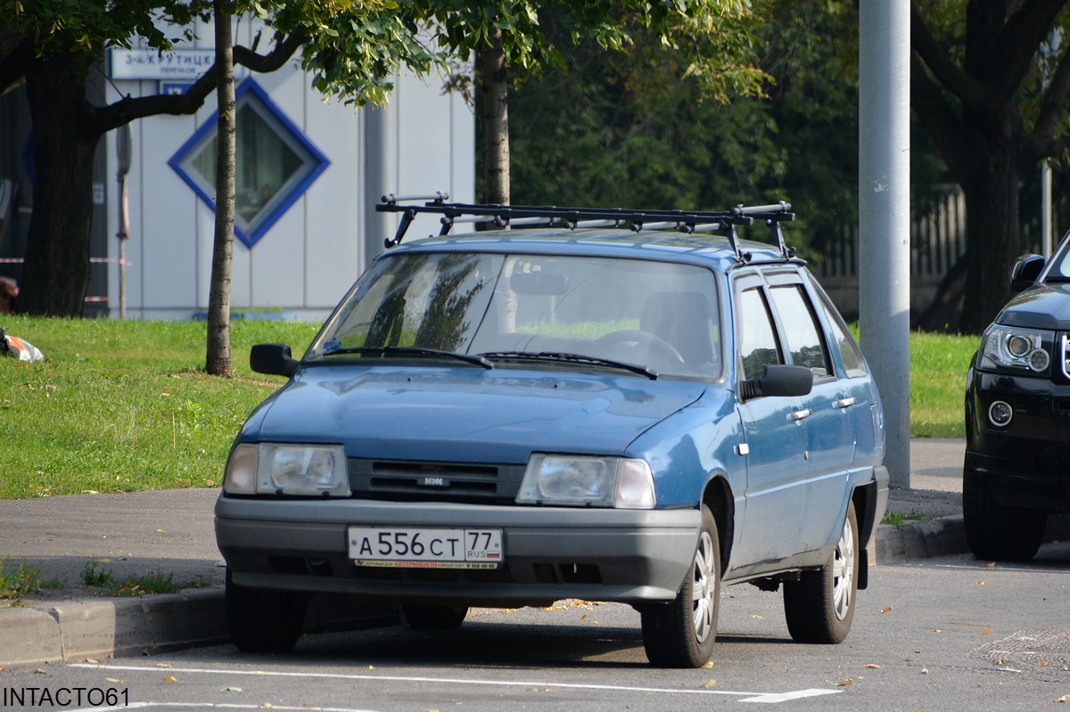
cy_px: 356
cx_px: 535
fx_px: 11141
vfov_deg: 3.7
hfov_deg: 5.5
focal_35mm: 375
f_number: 6.3
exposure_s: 1/1000
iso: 800
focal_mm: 250
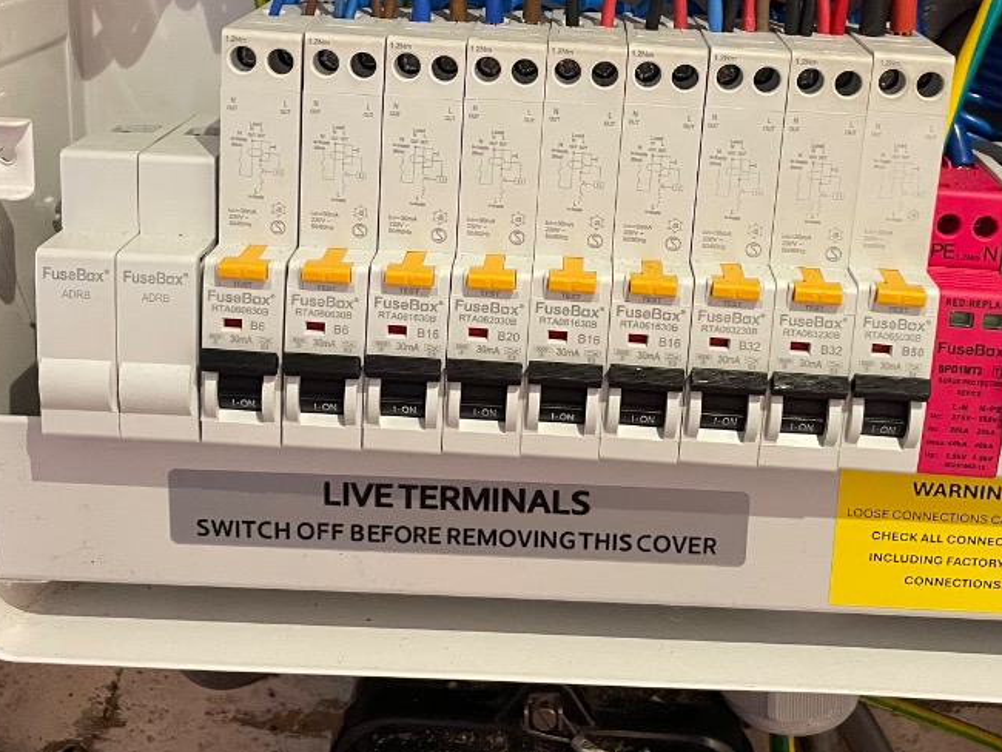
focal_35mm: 48
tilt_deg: -12.9
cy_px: 149
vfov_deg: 29.6
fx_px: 1390
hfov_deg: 39.6
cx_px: 560
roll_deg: -1.7
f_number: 1.6
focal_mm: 4.2
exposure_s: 1/50
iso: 320
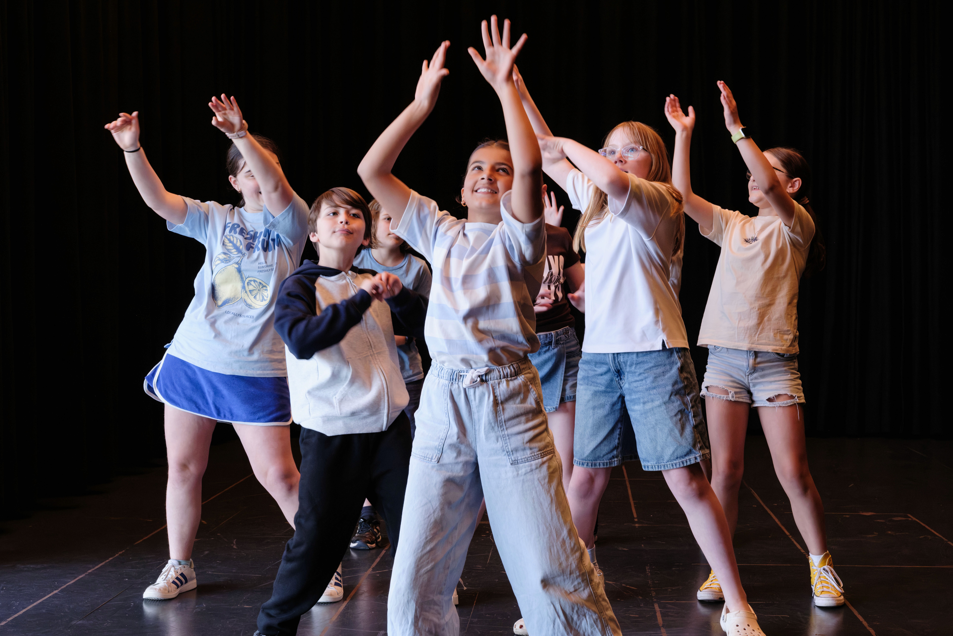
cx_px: 476
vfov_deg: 27.0
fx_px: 1324
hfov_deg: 39.6
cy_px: 318
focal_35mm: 50
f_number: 5.6
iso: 5000
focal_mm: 33.5
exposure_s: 1/250
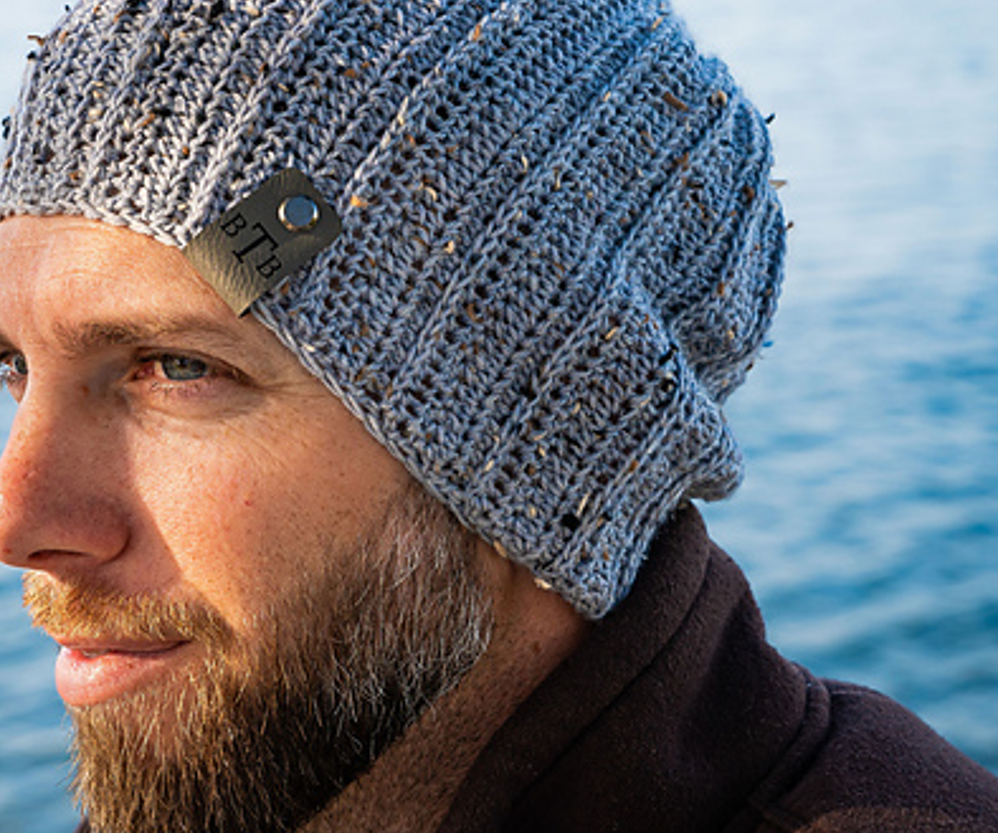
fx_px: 4267
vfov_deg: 11.1
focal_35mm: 142
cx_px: 470
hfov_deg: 13.3
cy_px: 289
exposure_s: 1/100
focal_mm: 60
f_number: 6.3
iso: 100
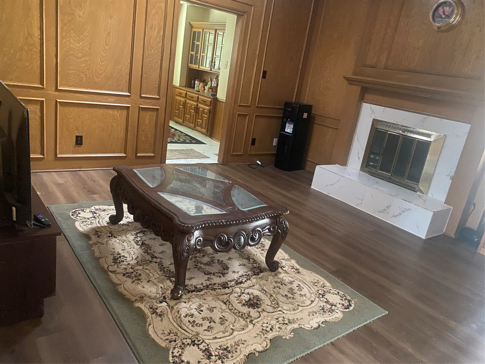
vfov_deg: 53.1
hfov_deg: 67.3
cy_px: 182
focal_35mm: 26
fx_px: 364
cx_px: 242
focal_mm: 4.25
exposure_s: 1/14
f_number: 1.8
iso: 500
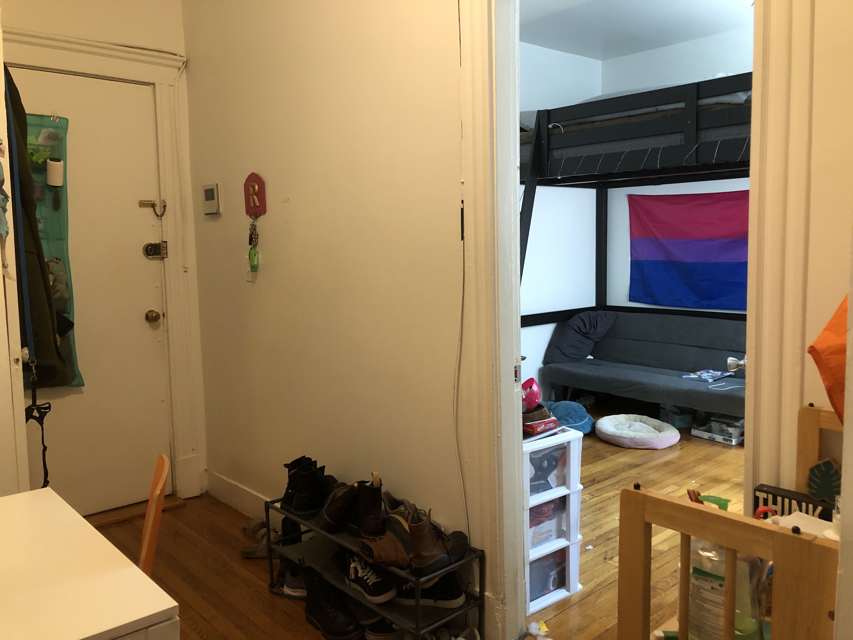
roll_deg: +2.3
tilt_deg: -7.4
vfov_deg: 49.7
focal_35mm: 28
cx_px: 426
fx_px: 690
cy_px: 320
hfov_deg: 63.4
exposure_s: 1/15
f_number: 1.8
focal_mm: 3.99
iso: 80
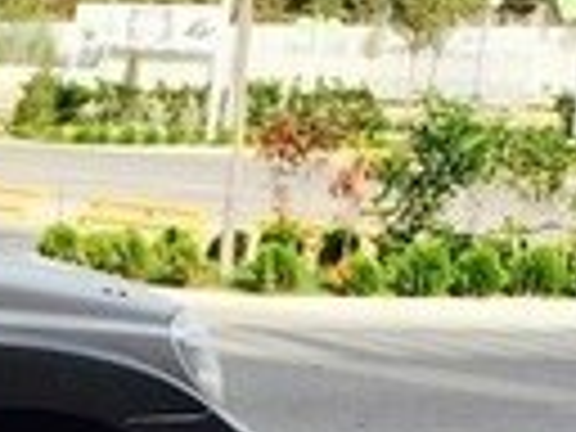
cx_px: -814
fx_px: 2479
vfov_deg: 9.9
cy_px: 457
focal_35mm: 149
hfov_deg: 11.1
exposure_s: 1/1319
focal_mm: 4.15
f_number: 2.2
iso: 32
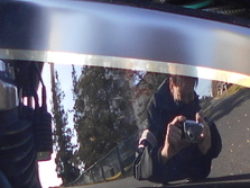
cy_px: 378
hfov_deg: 14.0
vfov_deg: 9.8
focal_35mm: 140
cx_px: 209
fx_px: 1011
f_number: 3.2
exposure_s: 1/50
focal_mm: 4.6
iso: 80
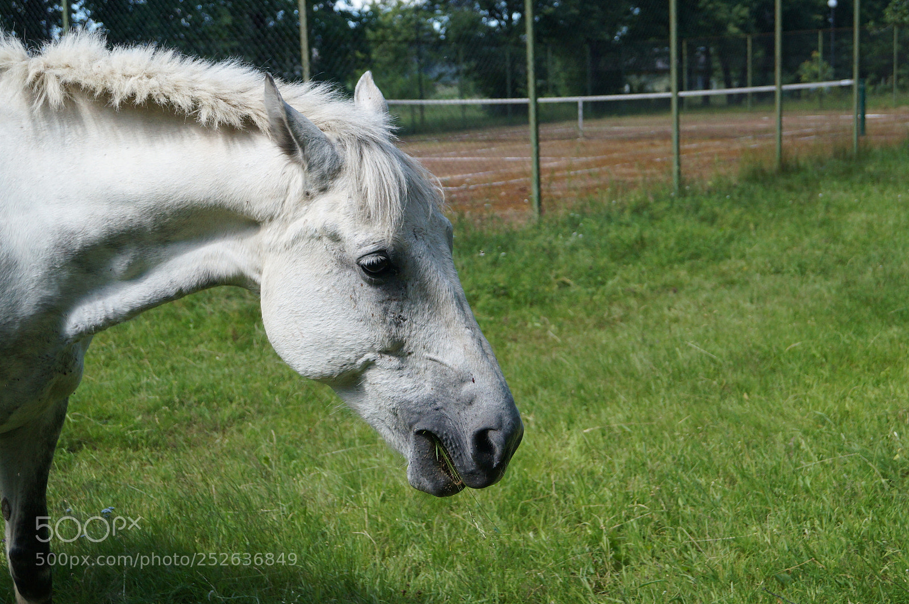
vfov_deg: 29.8
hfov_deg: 43.6
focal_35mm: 45
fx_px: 1135
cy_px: 302
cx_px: 454
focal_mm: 30
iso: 800
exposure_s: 1/2000
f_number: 4.5
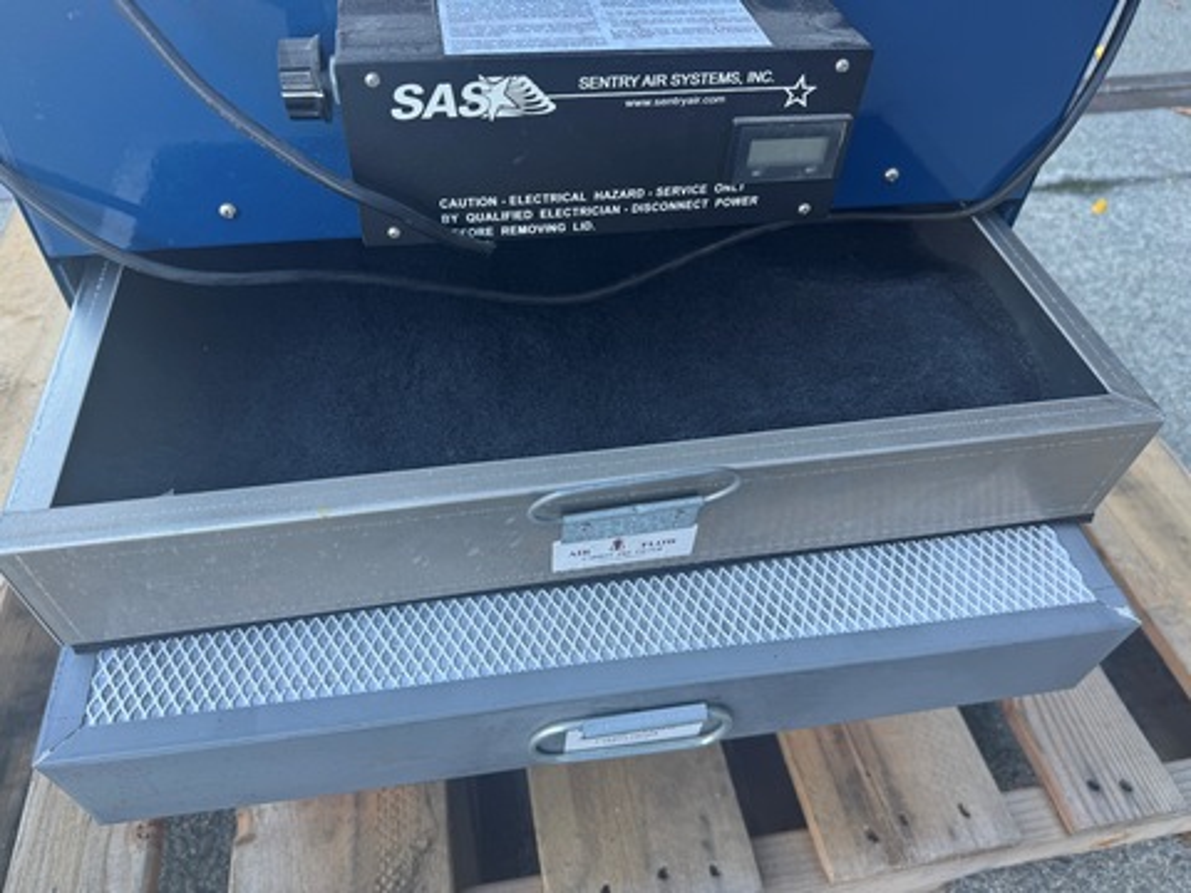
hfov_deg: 71.6
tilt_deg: -47.0
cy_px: 446
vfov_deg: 56.8
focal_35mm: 24
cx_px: 596
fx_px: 826
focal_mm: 6.76
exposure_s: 1/121
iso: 80
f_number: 1.78
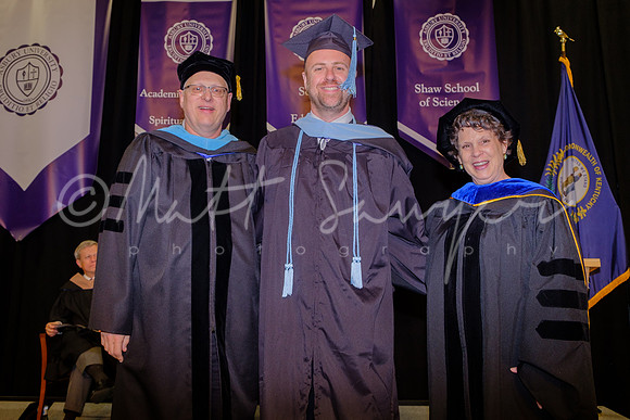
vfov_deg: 39.5
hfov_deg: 56.5
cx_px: 292
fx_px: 585
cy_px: 185
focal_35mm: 33
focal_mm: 18
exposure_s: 1/125
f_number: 4
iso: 800
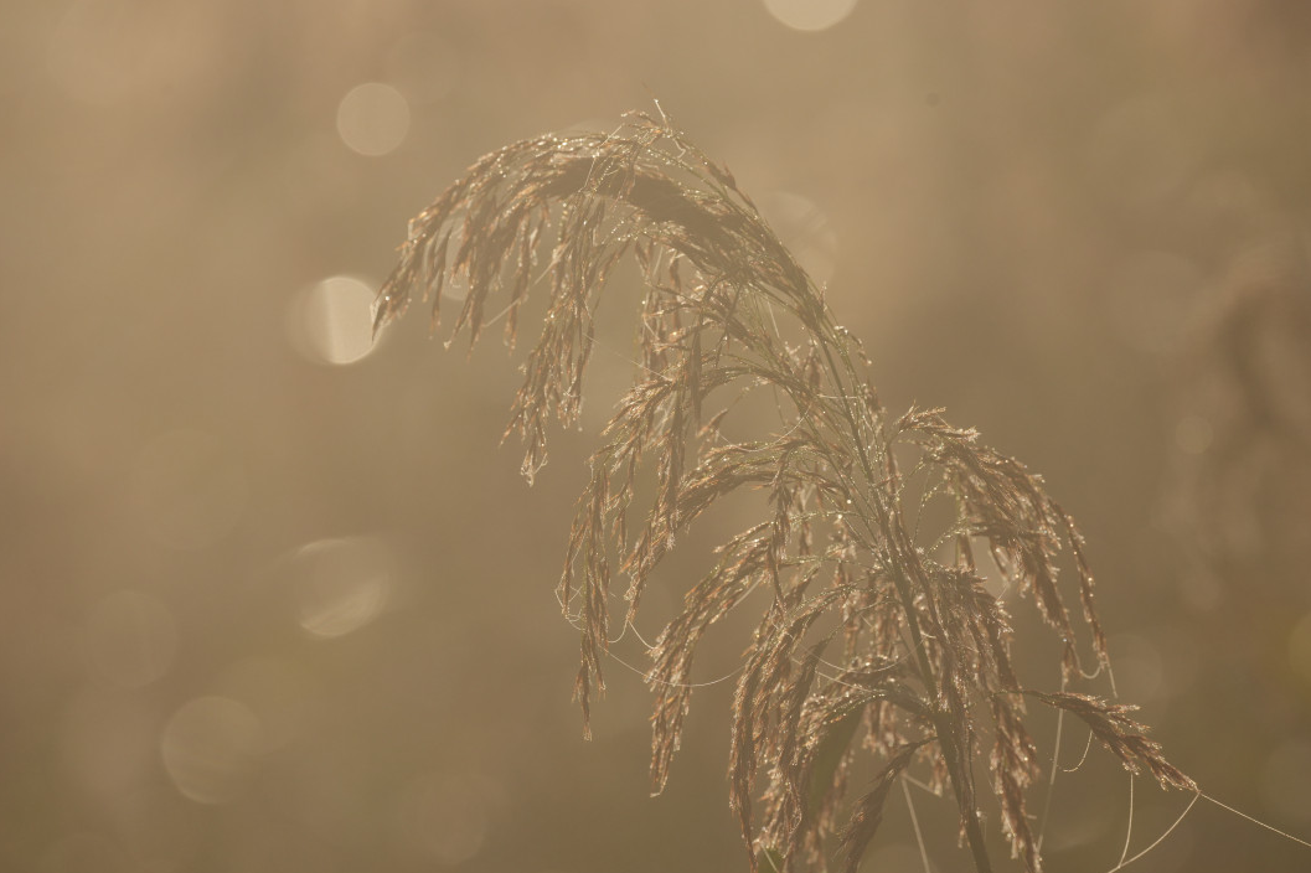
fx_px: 14634
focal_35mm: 402
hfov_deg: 5.1
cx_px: 654
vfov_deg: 3.4
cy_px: 438
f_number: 8
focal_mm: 400
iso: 400
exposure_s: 1/2500
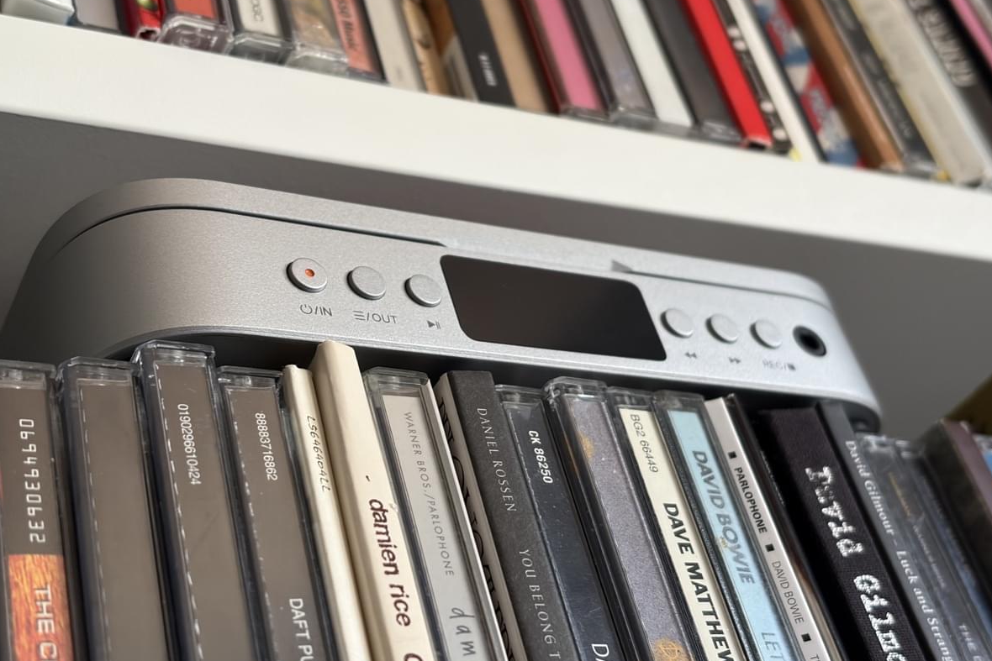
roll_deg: +18.4
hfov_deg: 36.2
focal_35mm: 55
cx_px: 500
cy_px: 352
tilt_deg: +33.6
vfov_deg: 24.6
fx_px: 1516
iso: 160
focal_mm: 5.96
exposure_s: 1/60
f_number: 1.6
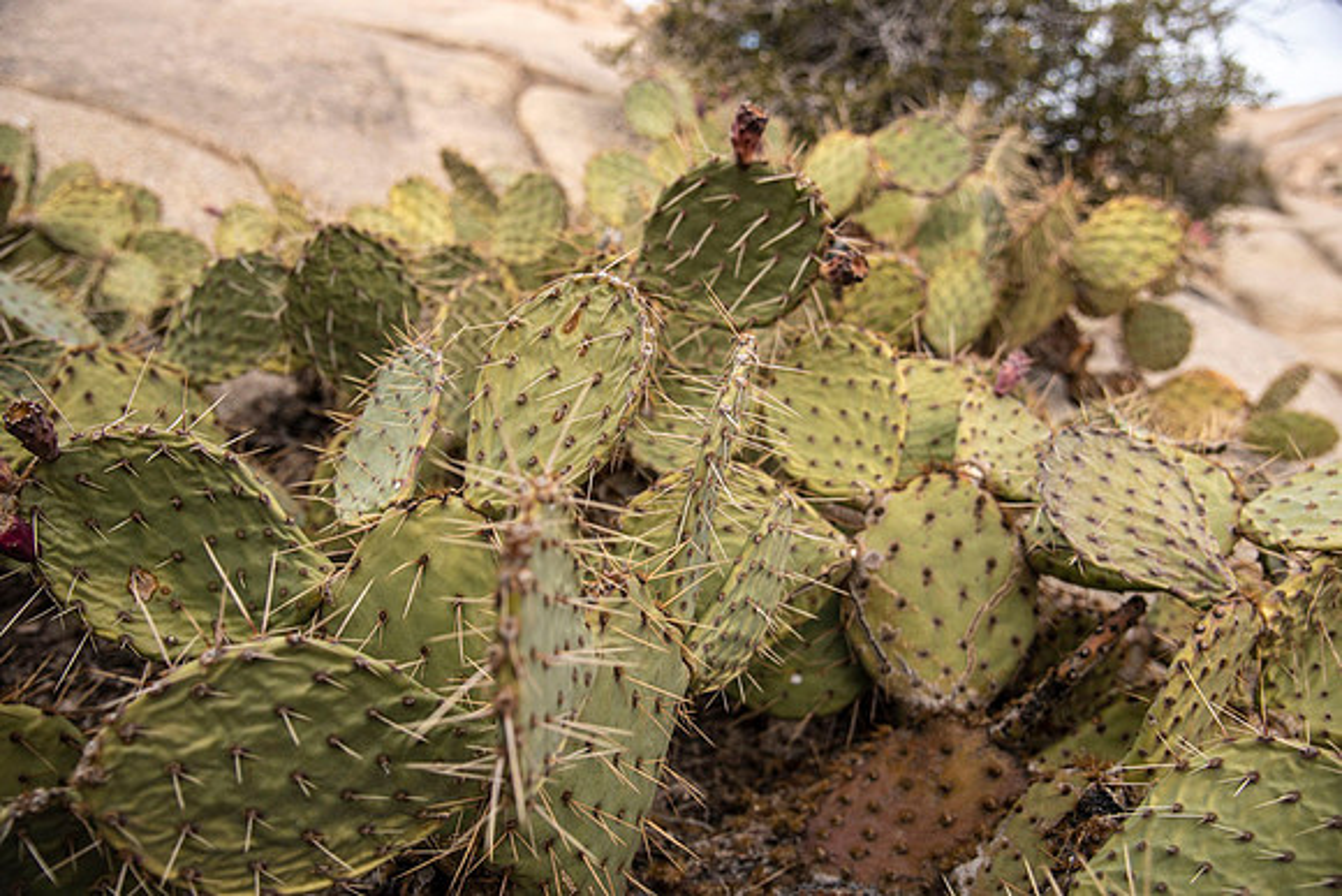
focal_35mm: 32
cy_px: 448
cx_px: 671
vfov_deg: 41.1
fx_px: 1193
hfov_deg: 58.7
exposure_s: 1/500
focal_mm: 32
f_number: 4
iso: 100
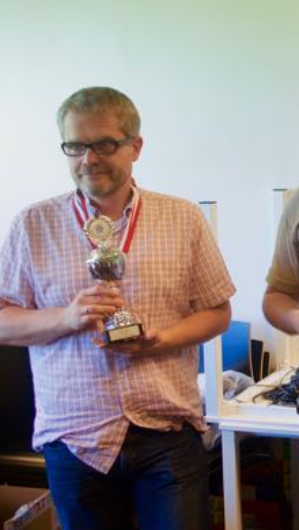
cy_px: 269
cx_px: 393
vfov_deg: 29.3
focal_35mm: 72
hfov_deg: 15.9
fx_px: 1013
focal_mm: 28
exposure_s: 1/60
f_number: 4.5
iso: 450
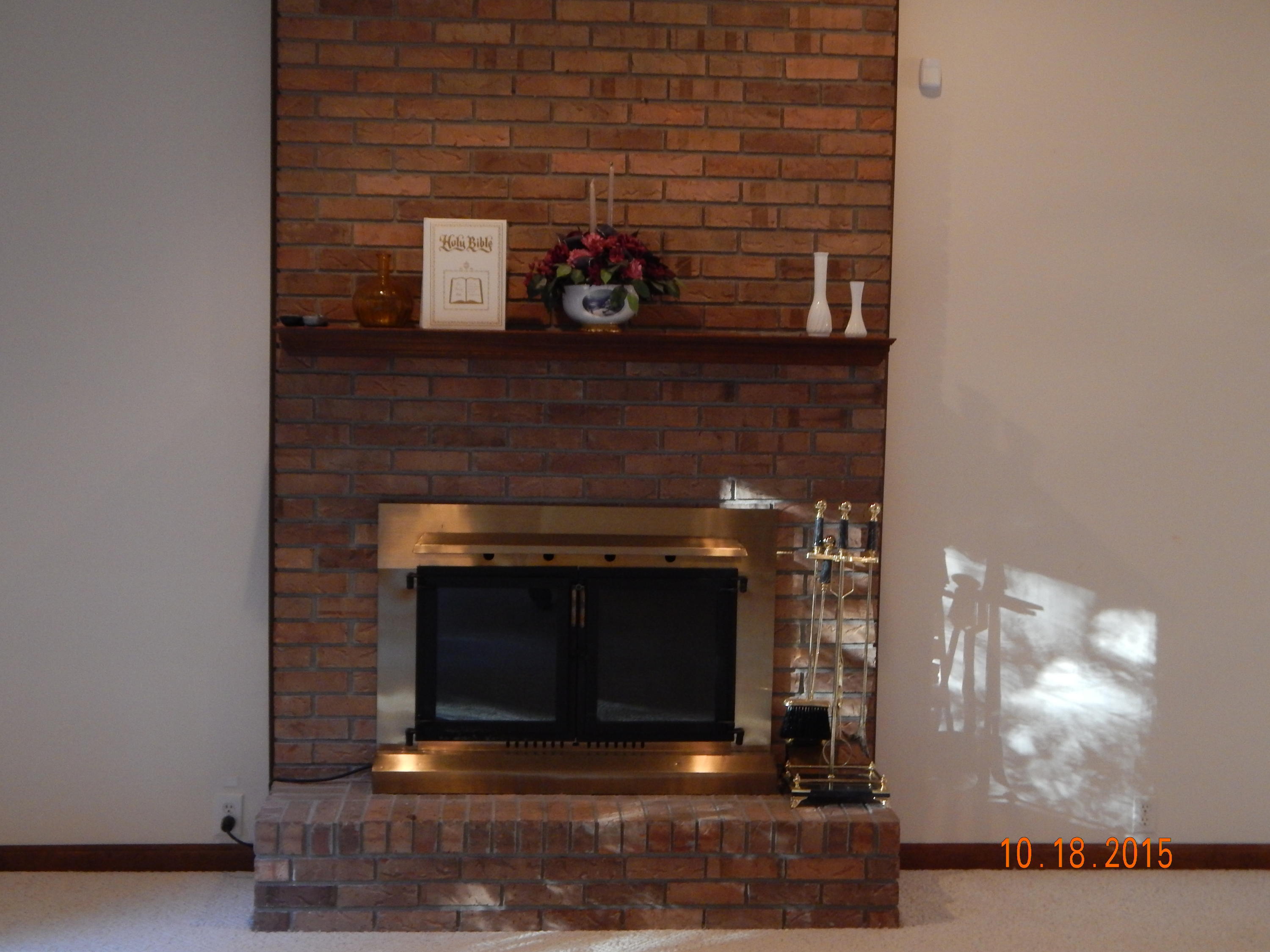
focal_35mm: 49
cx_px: 635
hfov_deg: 38.9
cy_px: 476
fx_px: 1798
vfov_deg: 29.7
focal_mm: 8.6
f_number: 3.7
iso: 400
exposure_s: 1/25
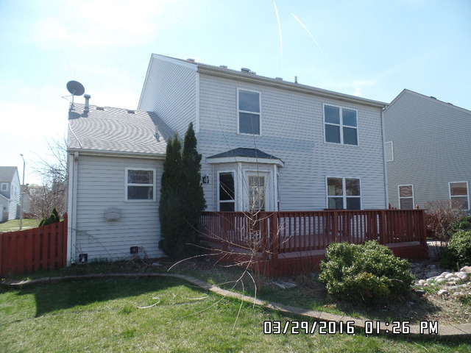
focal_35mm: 23
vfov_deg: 58.9
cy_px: 176
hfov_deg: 73.9
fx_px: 313
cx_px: 236
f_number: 3.5
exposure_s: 1/500
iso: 80
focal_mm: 4.1
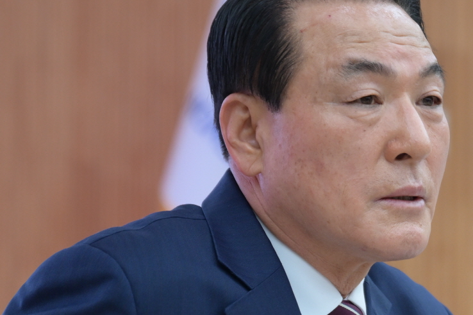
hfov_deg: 8.6
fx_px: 3114
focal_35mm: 237
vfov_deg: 5.8
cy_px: 210
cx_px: 560
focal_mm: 70
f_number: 3.2
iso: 640
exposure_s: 1/200
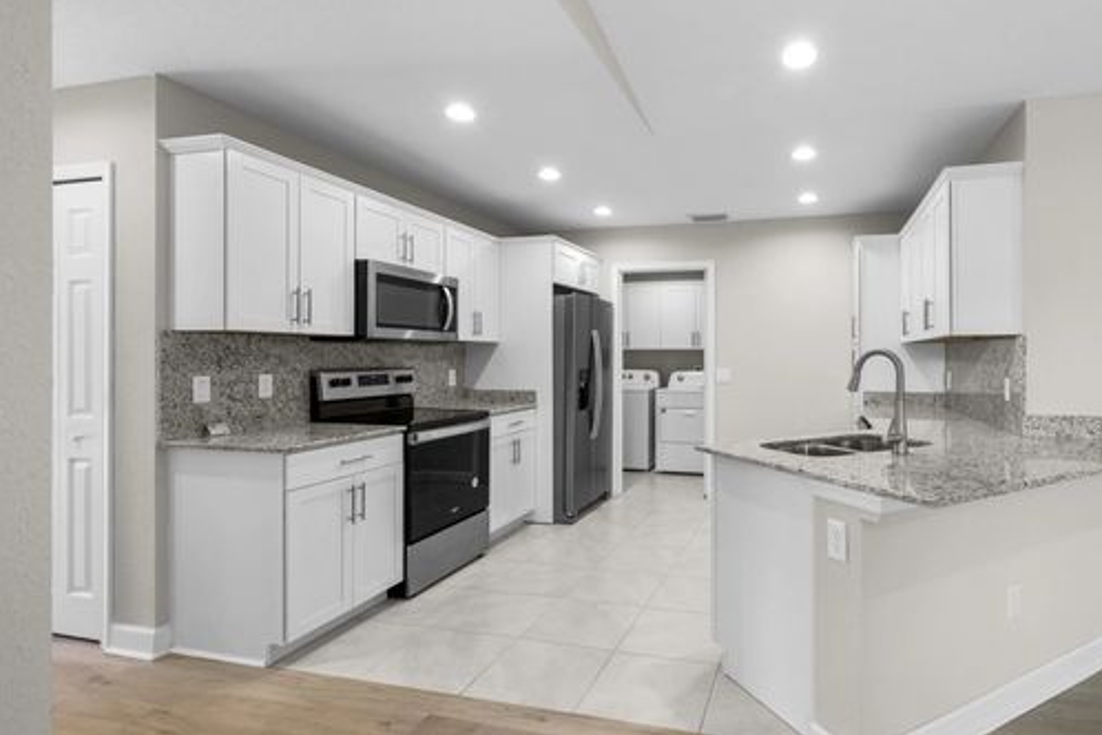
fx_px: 551
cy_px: 324
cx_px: 668
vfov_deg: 67.2
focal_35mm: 18
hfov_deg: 88.7
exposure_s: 1/10
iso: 500
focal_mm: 14
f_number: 9.5
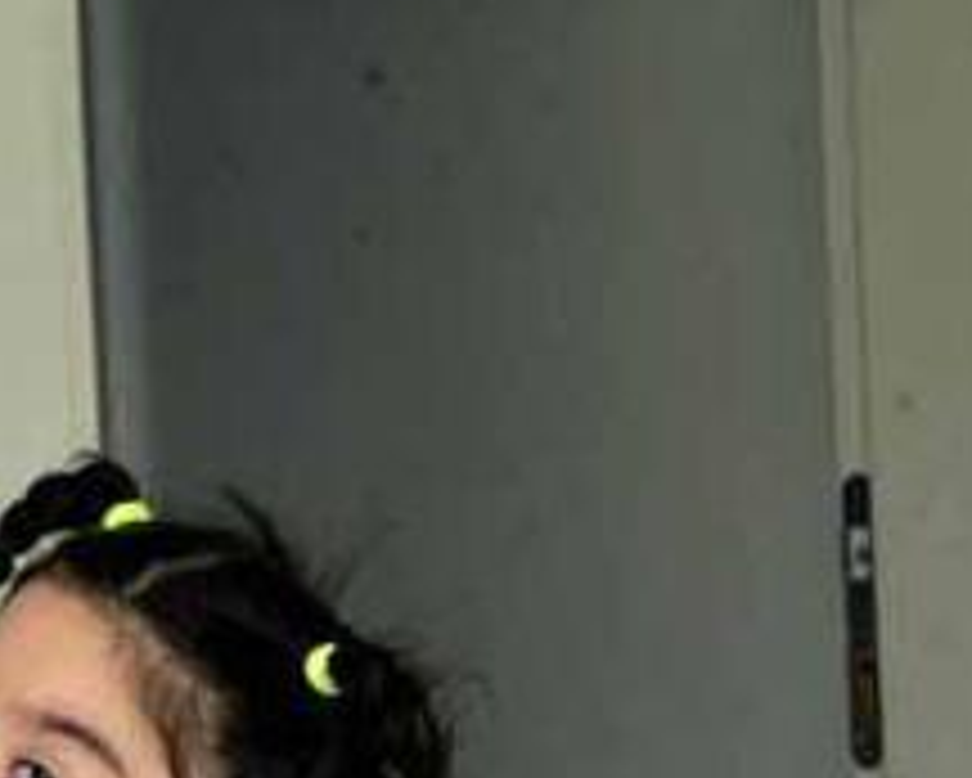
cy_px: 904
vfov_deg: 7.6
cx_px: -410
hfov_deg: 9.3
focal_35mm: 202
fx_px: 5814
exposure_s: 1/200
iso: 5000
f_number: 11
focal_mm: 62
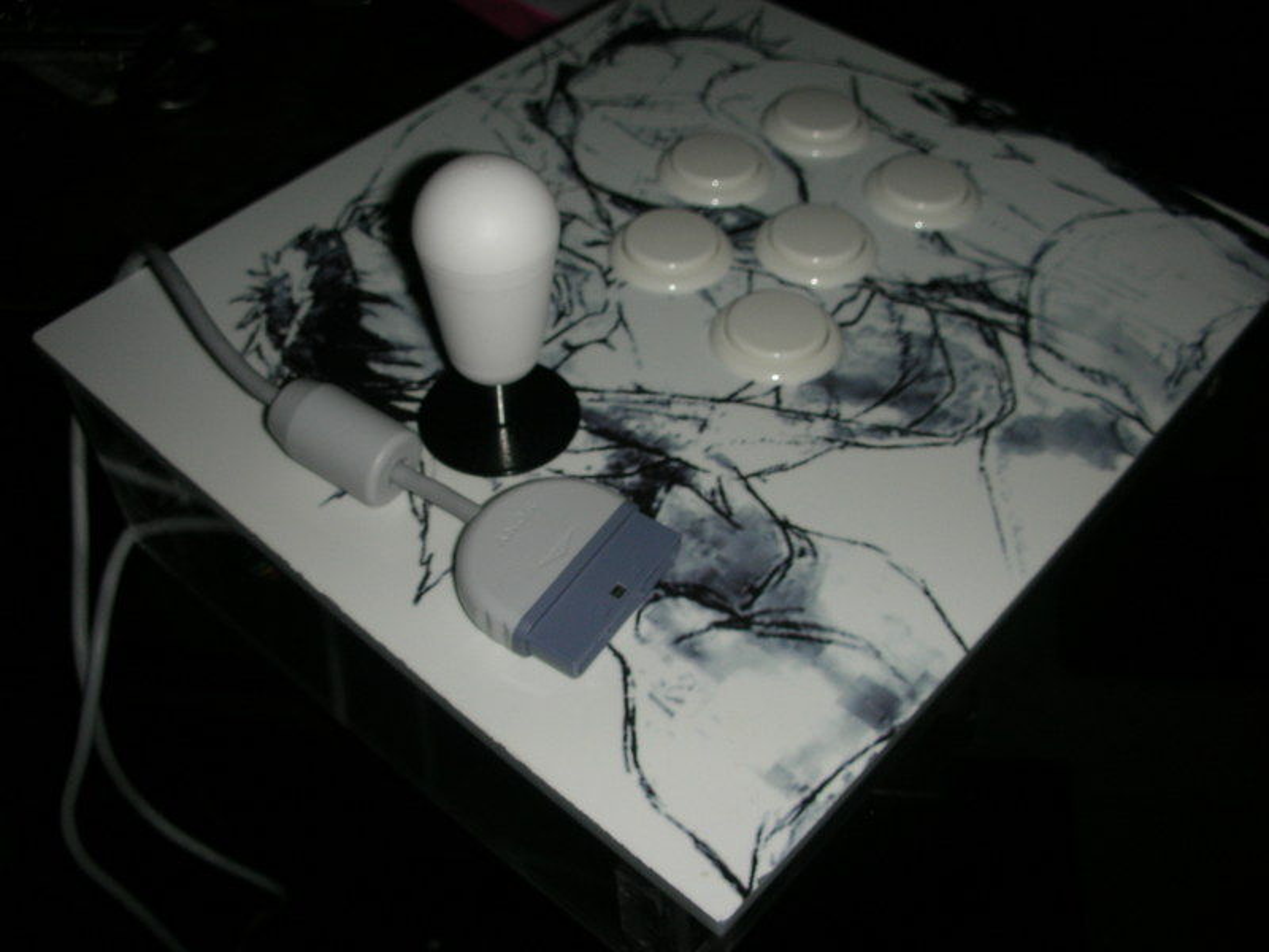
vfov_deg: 40.7
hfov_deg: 52.6
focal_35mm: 35
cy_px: 476
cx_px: 634
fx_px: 1283
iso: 50
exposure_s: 1/60.1
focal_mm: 5.8
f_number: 8.5
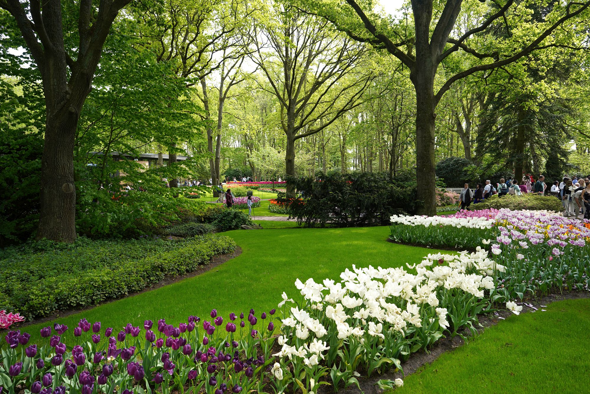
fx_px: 393
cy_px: 197
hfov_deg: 73.7
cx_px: 295
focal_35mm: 24
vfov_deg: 53.1
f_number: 5
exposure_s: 1/100
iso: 100
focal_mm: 24
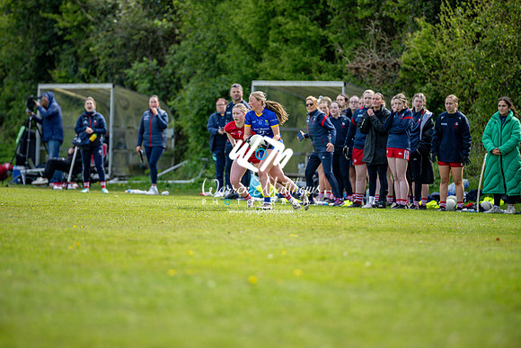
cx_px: 260
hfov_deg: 6.9
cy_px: 174
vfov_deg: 4.6
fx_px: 4342
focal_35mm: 300
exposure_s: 1/6400
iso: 560
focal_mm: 300
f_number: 2.8
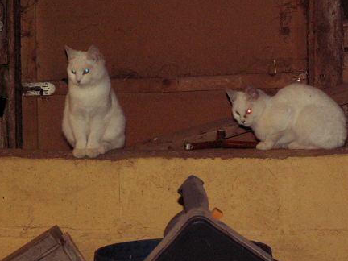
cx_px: 201
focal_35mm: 169
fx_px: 1699
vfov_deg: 8.8
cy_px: 114
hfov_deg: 11.7
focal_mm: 18.65
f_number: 4
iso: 160
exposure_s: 1/40
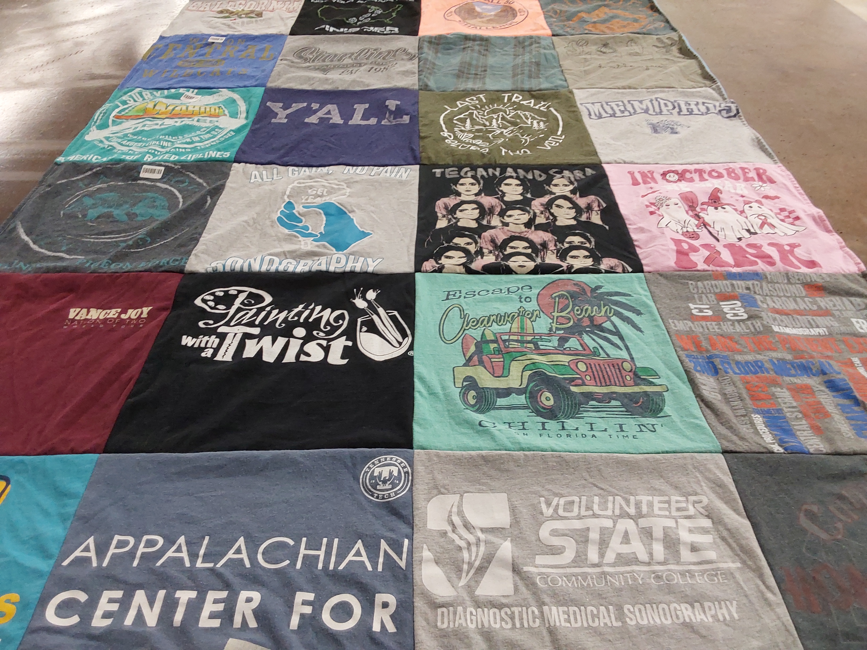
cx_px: 434
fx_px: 701
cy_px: 325
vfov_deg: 49.7
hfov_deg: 63.4
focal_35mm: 28
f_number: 1.9
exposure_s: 1/60
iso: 125
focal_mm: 2.91
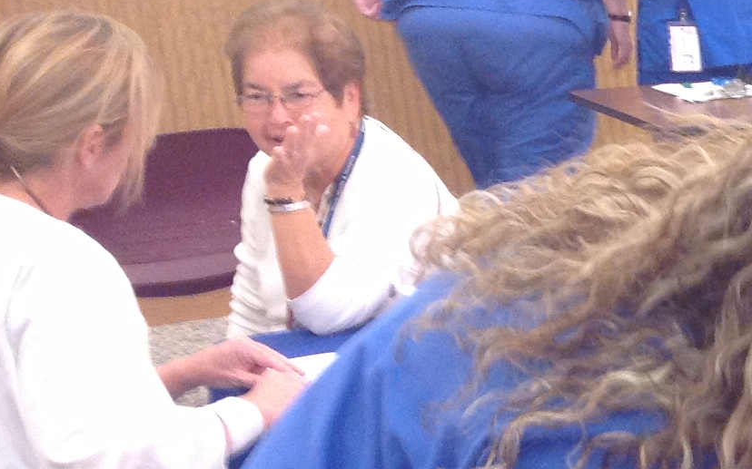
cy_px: 621
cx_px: 1130
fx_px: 2377
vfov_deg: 11.0
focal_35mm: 116
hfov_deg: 16.4
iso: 125
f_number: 2.4
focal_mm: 4.28
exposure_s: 1/15
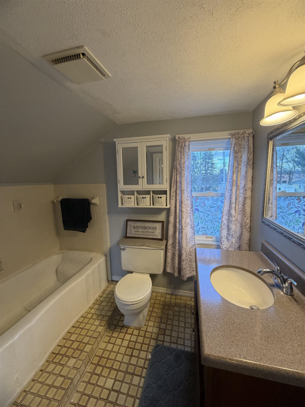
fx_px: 165
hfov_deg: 85.7
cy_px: 204
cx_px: 152
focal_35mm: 14
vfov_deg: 102.1
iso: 200
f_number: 2.2
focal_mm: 2.22
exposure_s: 1/60
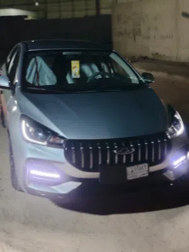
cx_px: 94
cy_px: 126
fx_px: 349
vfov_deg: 39.7
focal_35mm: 48
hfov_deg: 30.3
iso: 849
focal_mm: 5.25
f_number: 4
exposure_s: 1/20
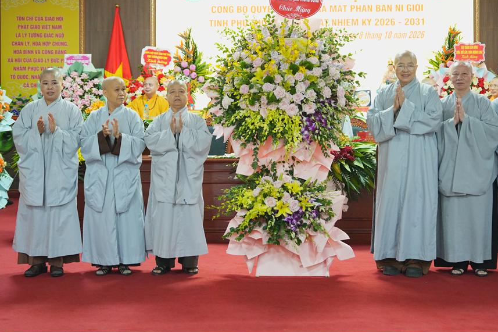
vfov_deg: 24.0
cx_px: 270
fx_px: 774
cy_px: 105
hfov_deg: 35.6
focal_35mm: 56
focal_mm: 40
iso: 4000
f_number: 3.2
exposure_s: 1/125
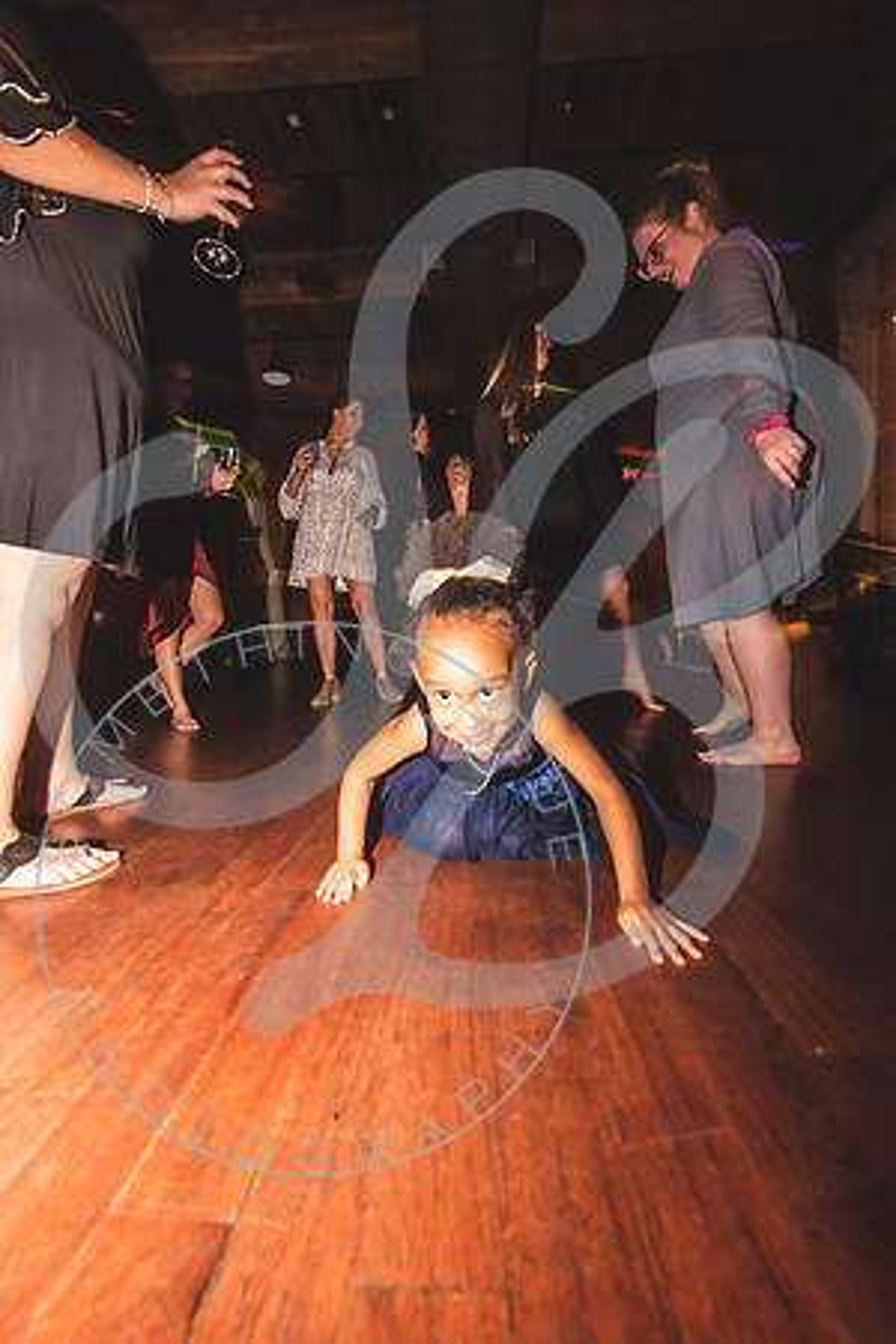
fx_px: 523
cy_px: 672
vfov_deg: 104.3
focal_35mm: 14
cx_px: 448
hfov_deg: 81.2
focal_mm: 14
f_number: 11
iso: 1000
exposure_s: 1/6
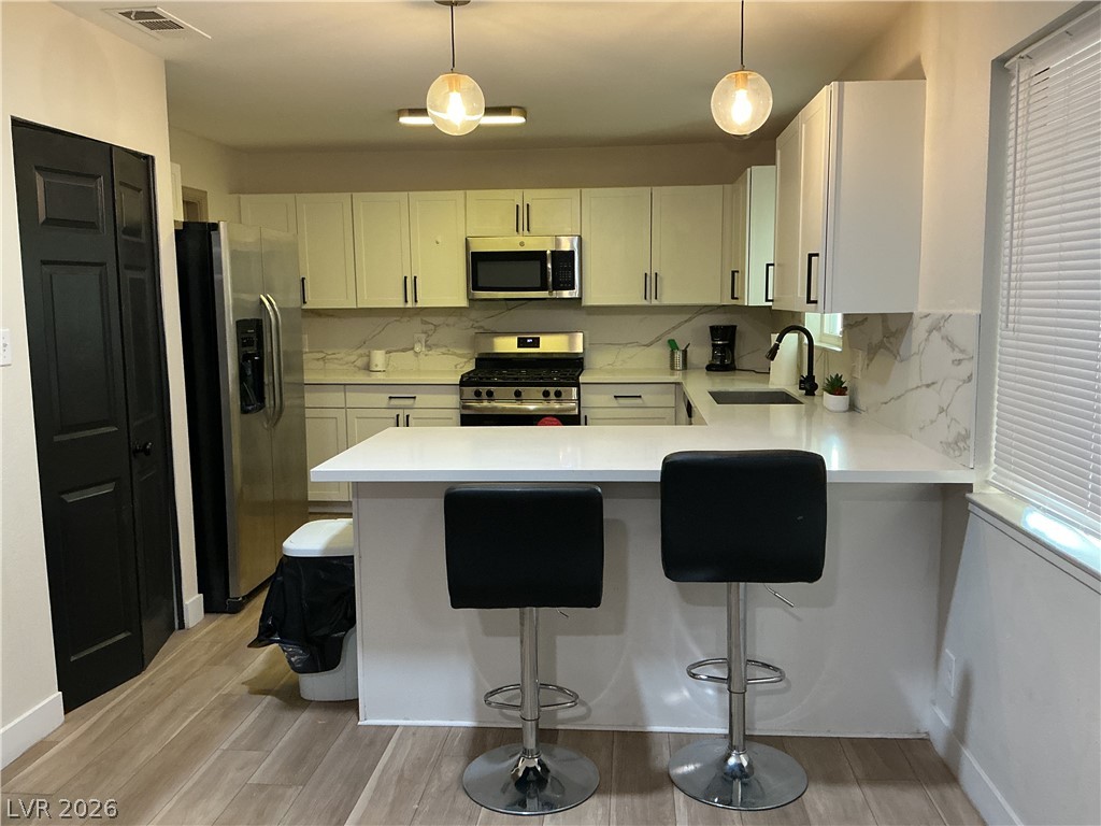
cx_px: 550
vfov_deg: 48.2
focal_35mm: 29
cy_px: 413
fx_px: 922
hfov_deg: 61.7
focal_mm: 3
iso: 200
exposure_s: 1/60
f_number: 1.8
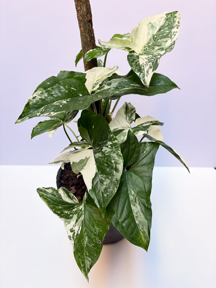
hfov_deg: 53.1
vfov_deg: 67.3
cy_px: 144
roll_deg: +1.7
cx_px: 108
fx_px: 216
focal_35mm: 26
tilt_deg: -38.6
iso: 64
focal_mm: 5.96
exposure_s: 1/121
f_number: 1.6
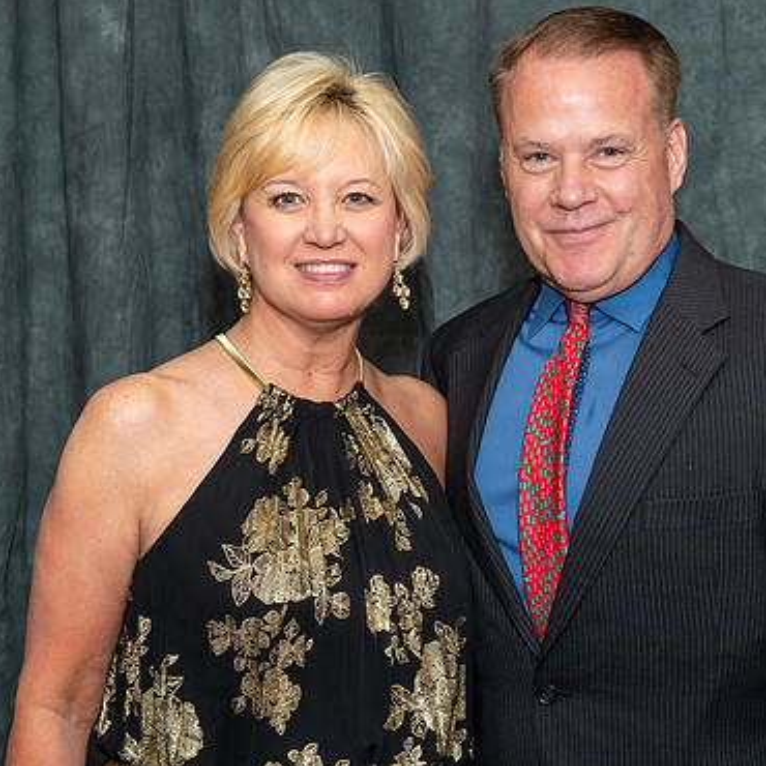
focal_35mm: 90
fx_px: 2253
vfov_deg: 19.3
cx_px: 464
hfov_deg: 19.3
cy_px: 381
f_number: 6.3
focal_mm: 38
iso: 400
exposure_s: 1/250
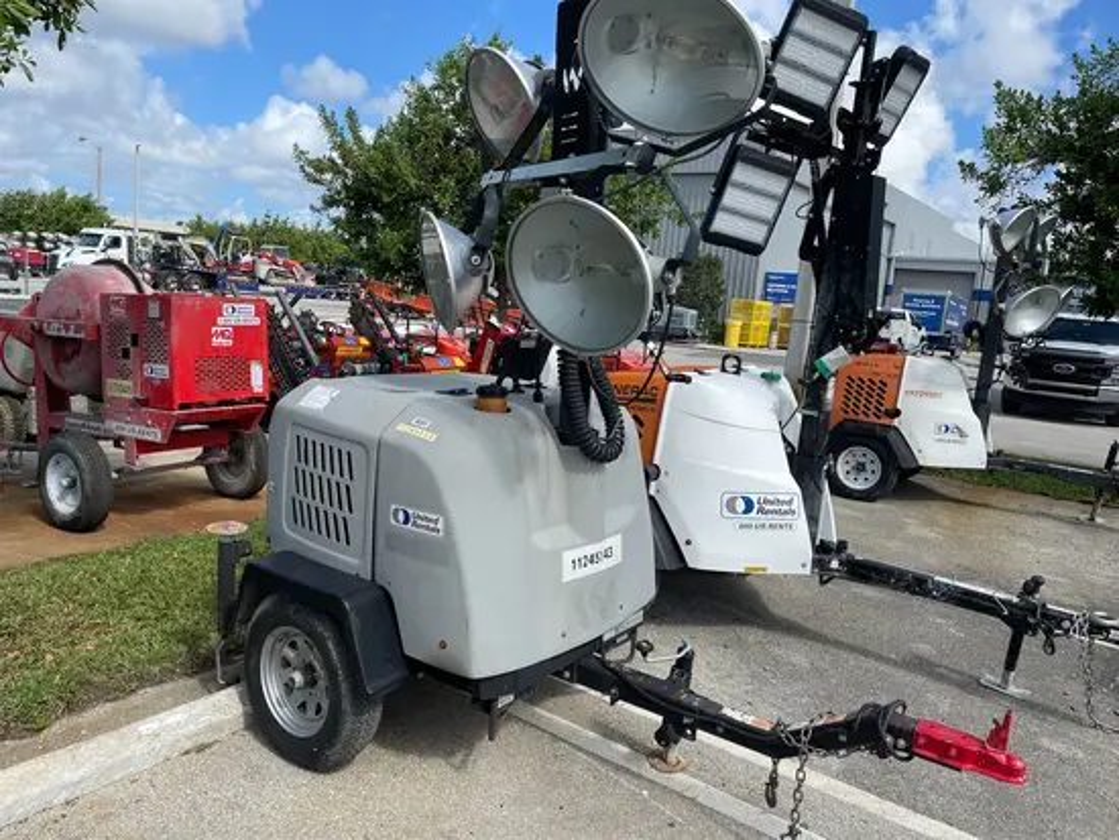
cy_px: 420
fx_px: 841
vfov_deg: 53.1
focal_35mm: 26
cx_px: 560
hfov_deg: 67.3
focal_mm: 4.2
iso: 32
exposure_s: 1/3300
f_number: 1.6
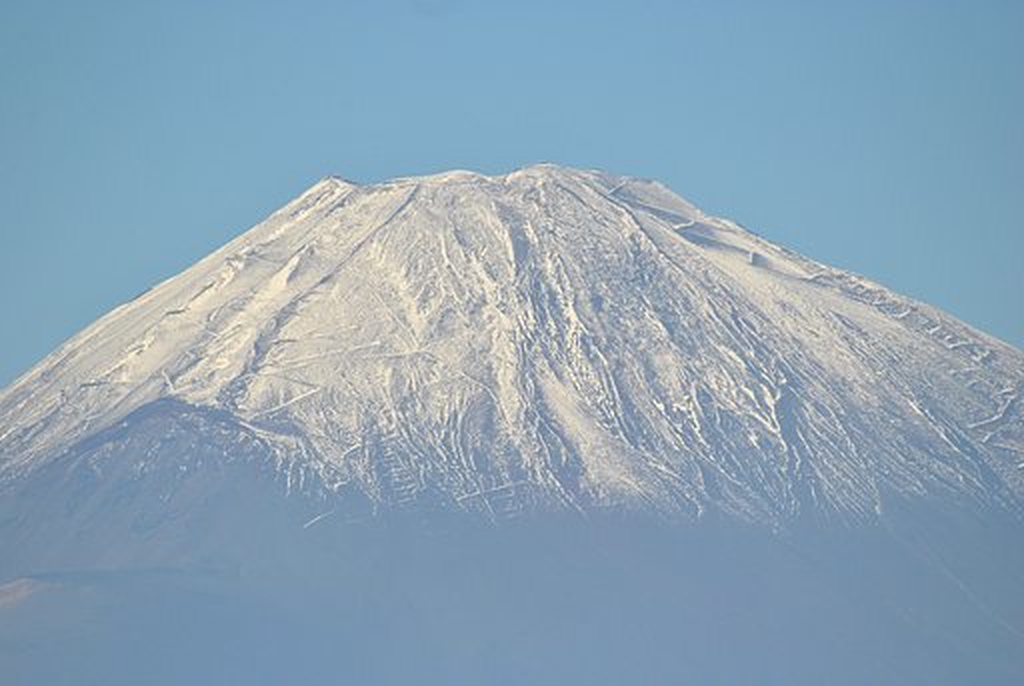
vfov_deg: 3.1
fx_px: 12818
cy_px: 343
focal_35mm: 450
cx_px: 512
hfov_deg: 4.6
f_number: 6.3
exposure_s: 1/2500
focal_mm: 300
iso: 400
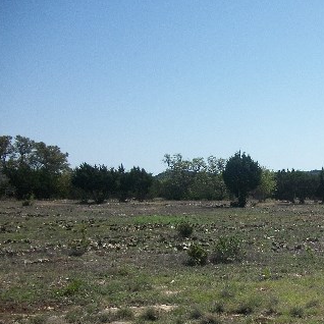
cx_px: 321
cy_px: 224
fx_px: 604
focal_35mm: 57
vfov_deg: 29.8
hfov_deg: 28.3
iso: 80
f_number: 8.8
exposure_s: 1/250
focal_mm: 5.7
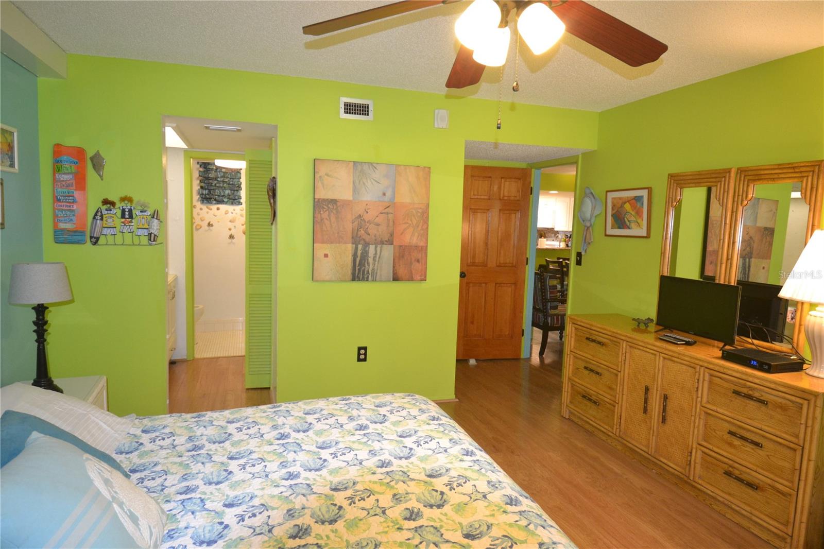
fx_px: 481
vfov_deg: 59.5
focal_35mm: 21
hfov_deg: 81.2
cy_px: 274
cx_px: 412
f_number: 4
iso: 1400
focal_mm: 14
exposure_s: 1/60
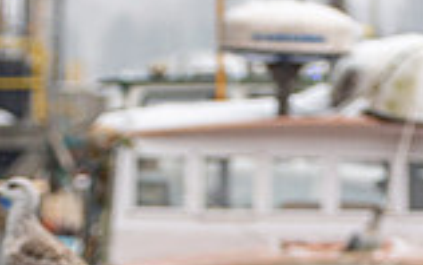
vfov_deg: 2.1
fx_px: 7141
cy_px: 495
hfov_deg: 3.4
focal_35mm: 619
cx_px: -64
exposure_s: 1/250
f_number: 4.8
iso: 500
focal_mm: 140
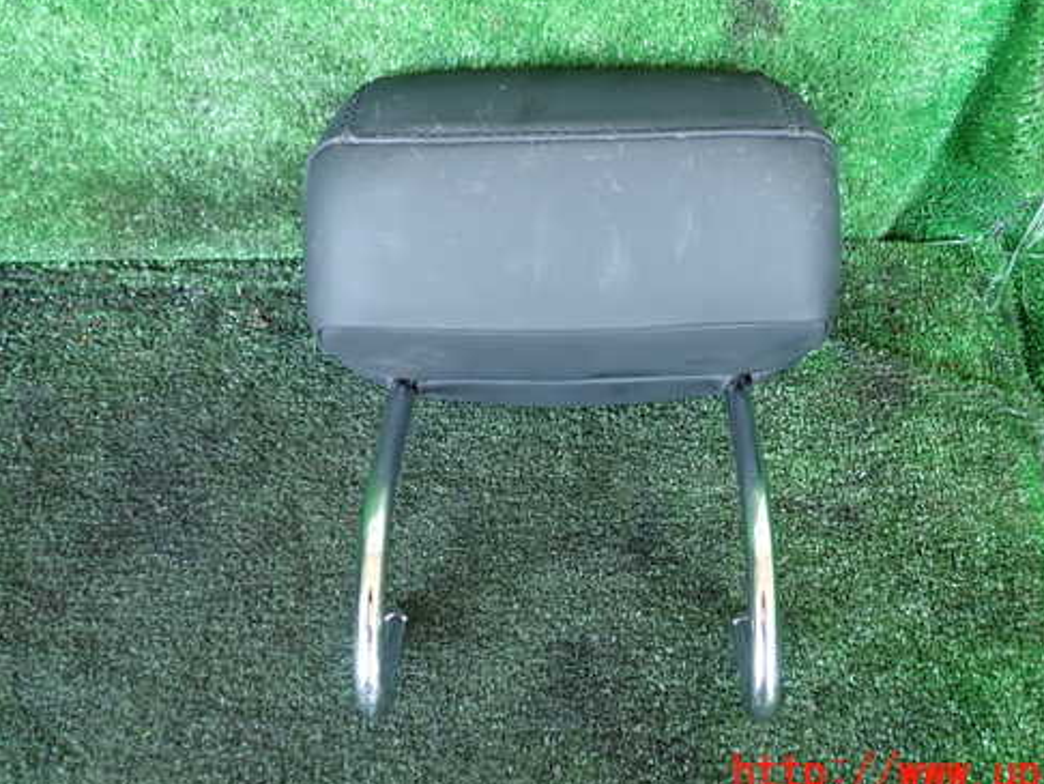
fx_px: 1116
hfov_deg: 50.0
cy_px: 318
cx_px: 574
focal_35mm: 37
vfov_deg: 38.6
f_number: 2.3
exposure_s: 1/40
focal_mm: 5.4
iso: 200
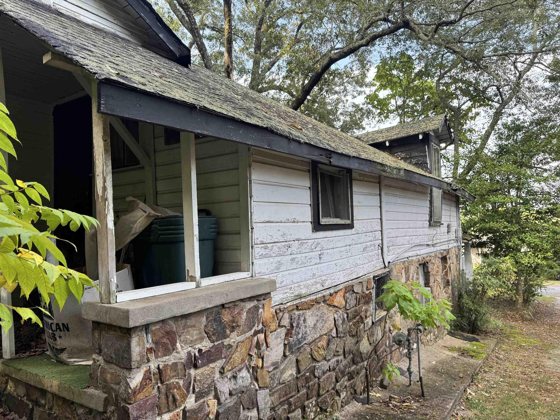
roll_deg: +2.4
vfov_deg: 56.8
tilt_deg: +2.7
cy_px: 210
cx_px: 280
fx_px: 388
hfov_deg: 71.6
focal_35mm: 24
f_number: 1.78
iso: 64
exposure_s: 1/257
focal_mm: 6.76
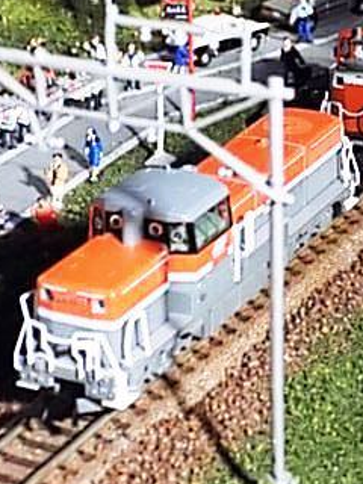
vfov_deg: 15.0
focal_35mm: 130
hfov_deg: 11.4
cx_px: 256
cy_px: 41
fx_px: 1818
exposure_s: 1/13
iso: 400
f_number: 4.1
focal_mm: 11.5
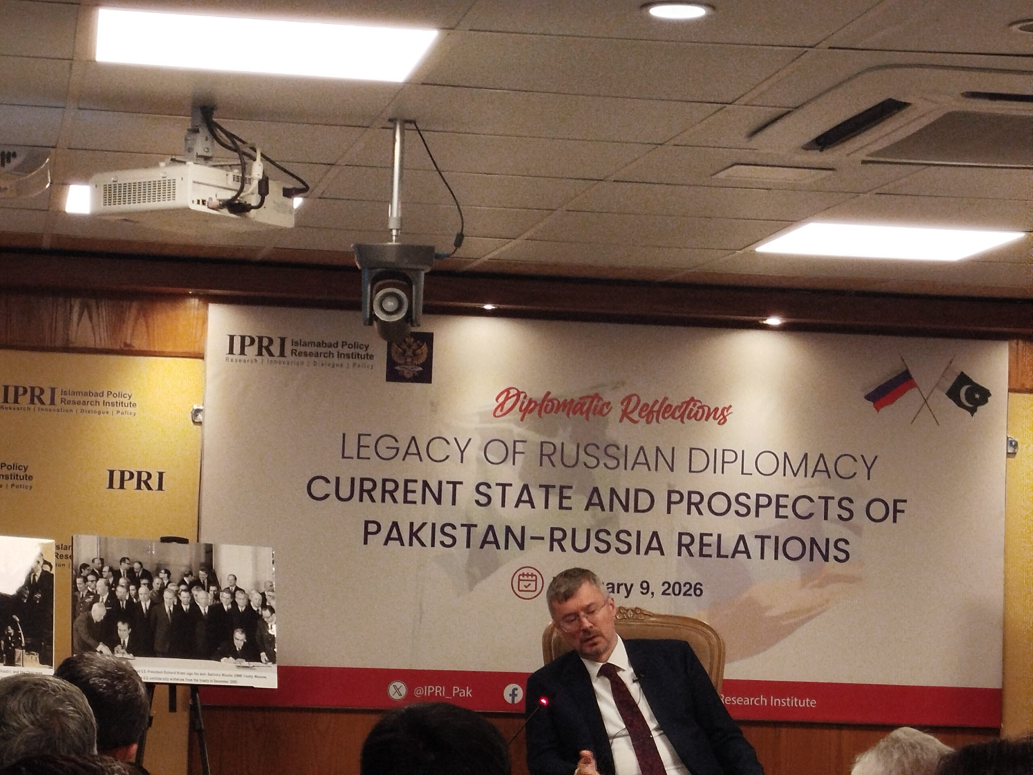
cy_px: 388
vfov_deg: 42.9
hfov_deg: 55.4
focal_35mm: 33
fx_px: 985
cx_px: 516
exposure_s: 1/50
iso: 125
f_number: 1.7
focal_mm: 5.31
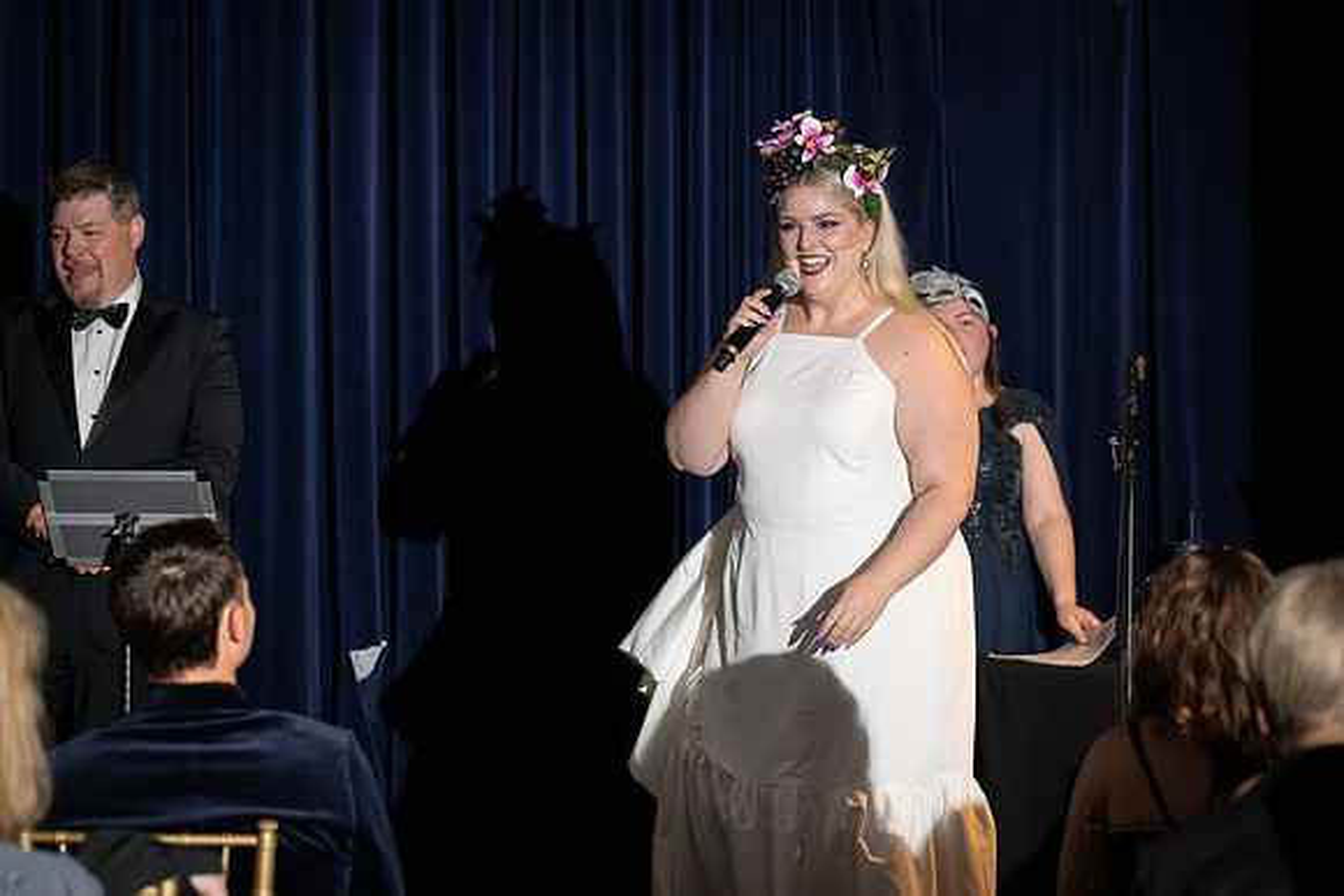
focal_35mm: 150
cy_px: 448
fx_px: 5601
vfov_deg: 9.2
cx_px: 672
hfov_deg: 13.7
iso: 2500
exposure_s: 1/200
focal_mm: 150
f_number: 5
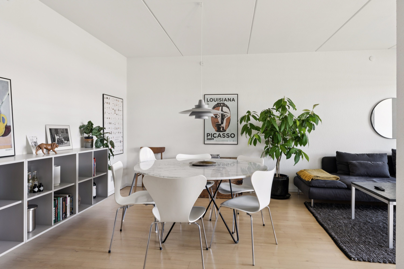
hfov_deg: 76.1
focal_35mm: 23
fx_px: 258
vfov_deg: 55.1
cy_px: 134
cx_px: 202
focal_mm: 23
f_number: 10
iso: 200
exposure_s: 1/8
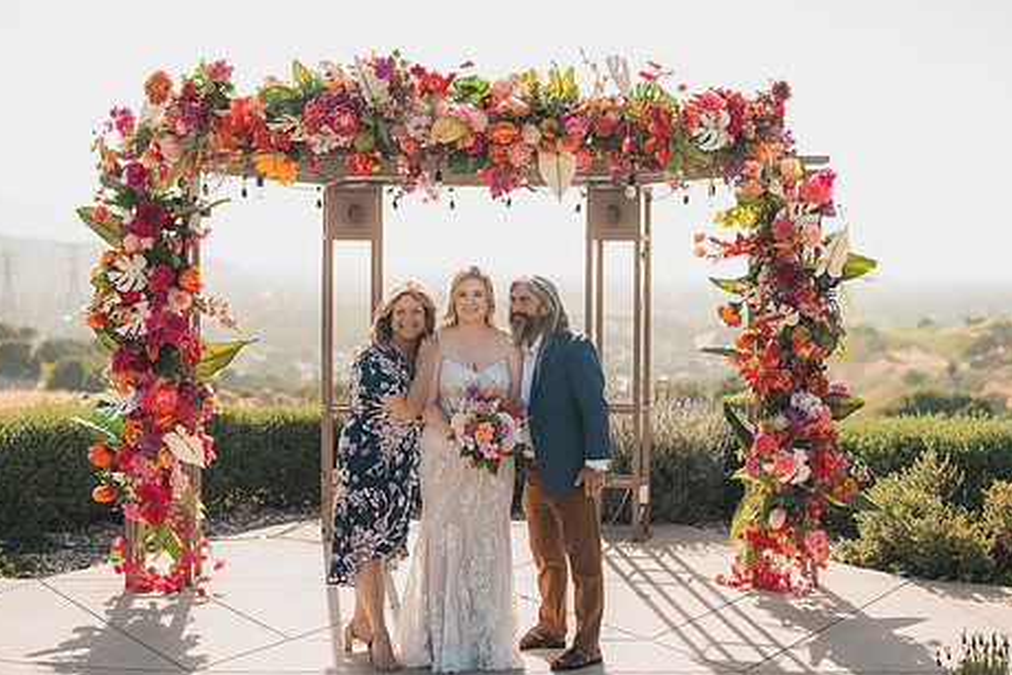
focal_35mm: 63
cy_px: 366
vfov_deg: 21.6
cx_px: 552
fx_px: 1771
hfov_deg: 31.9
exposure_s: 1/1000
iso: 50
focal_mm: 50
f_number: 2
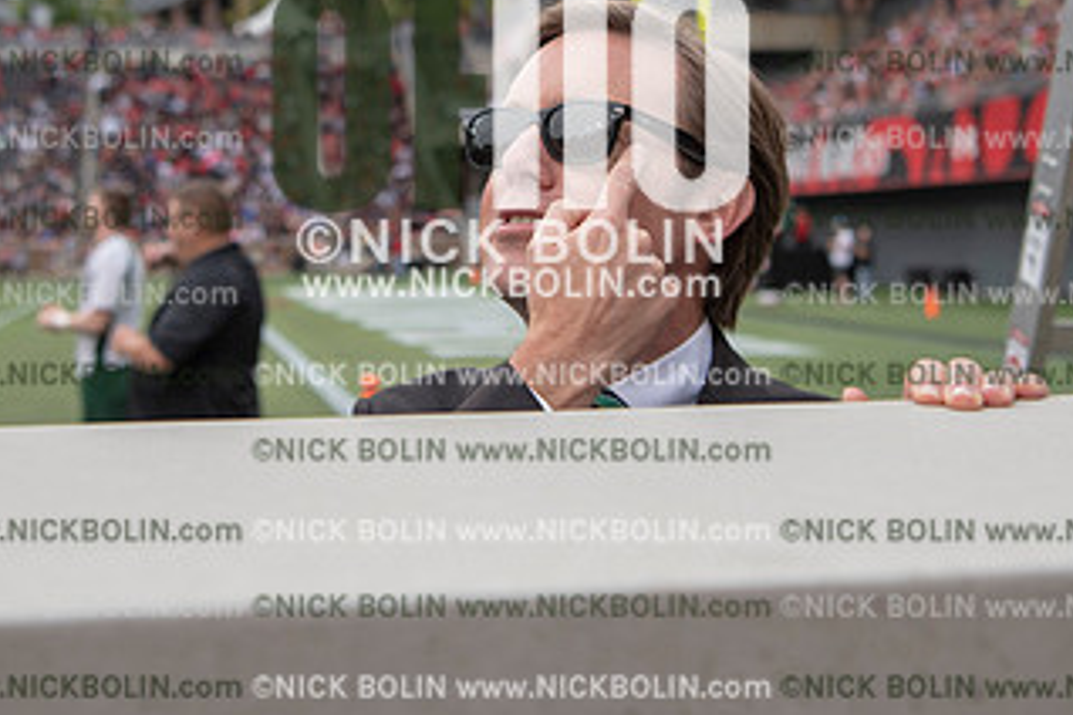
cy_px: 140
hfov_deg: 32.4
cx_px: 510
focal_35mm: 62
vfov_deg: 21.6
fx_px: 1848
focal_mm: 34
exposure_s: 1/500
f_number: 3.5
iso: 250
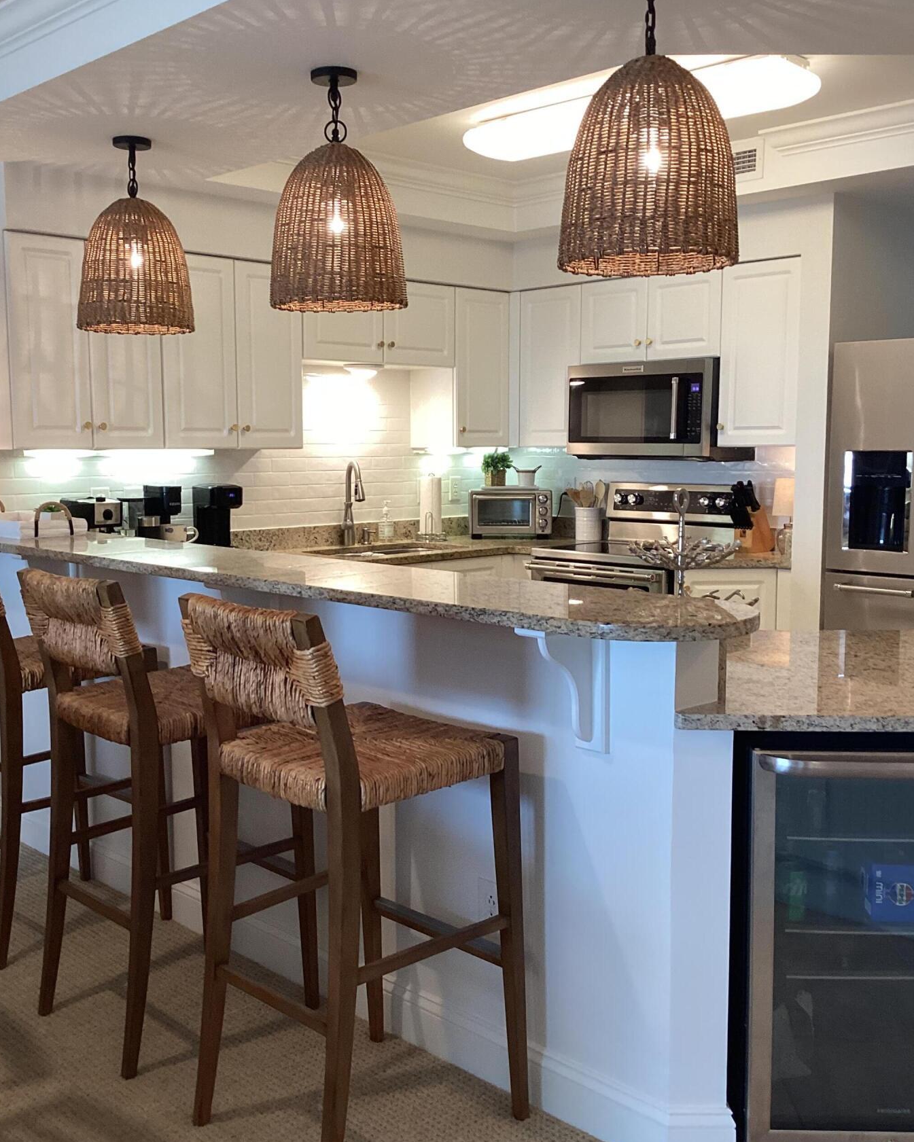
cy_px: 579
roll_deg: -1.1
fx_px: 1217
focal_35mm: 36
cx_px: 429
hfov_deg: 41.1
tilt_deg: -7.7
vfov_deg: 50.3
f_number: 2.4
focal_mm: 3.3
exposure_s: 1/60
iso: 100
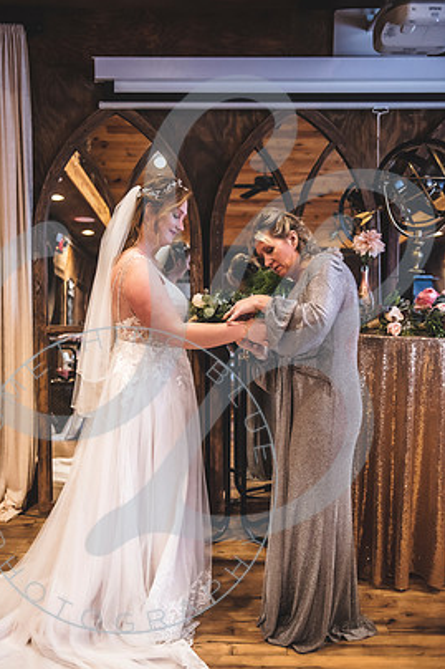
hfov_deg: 34.1
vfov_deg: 49.5
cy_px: 354
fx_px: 724
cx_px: 199
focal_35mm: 39
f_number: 2.8
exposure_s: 1/125
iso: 2500
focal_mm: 35
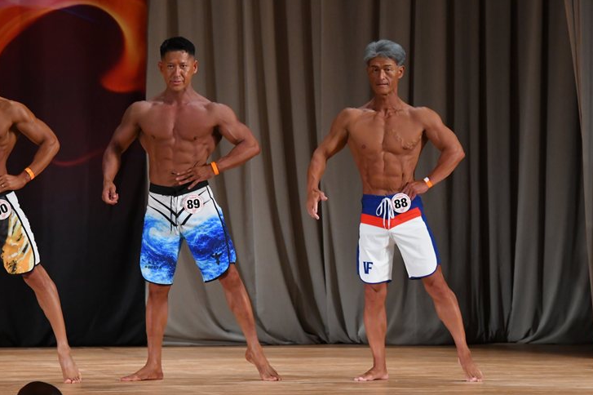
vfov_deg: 5.4
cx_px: 301
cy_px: 202
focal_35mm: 256
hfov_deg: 8.0
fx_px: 4215
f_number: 5.6
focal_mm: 160
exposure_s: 1/400
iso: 3200
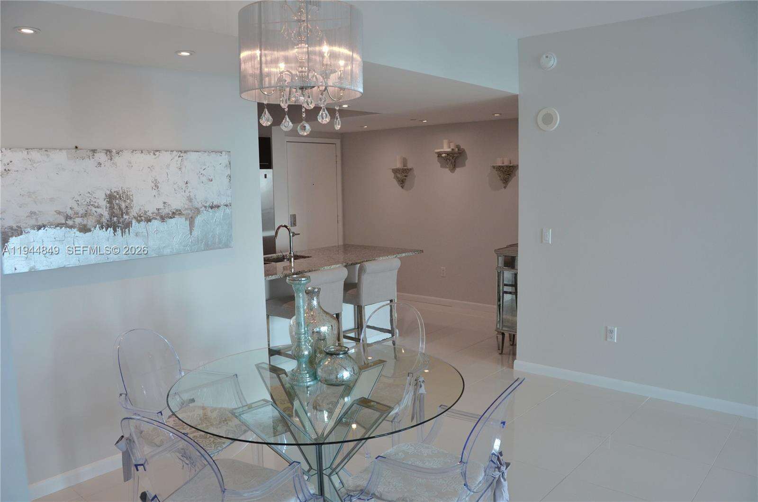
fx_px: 567
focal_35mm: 27
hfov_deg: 67.5
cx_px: 379
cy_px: 251
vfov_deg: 47.7
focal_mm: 18
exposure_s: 1/100
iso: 400
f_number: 5
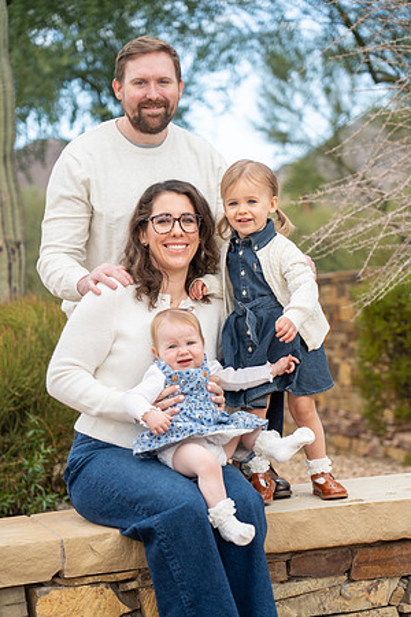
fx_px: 1490
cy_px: 308
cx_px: 206
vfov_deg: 23.4
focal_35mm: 87
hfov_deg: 15.7
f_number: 4
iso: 100
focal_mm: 87
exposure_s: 1/200
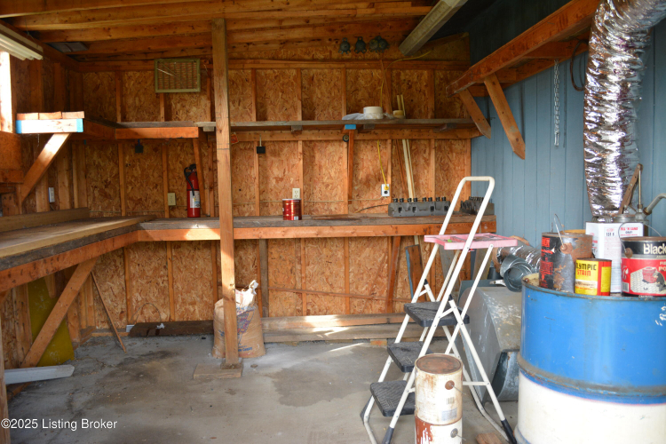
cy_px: 222
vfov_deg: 47.9
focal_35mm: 27
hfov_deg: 67.4
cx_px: 333
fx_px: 499
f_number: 4
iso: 500
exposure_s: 1/60
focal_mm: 18
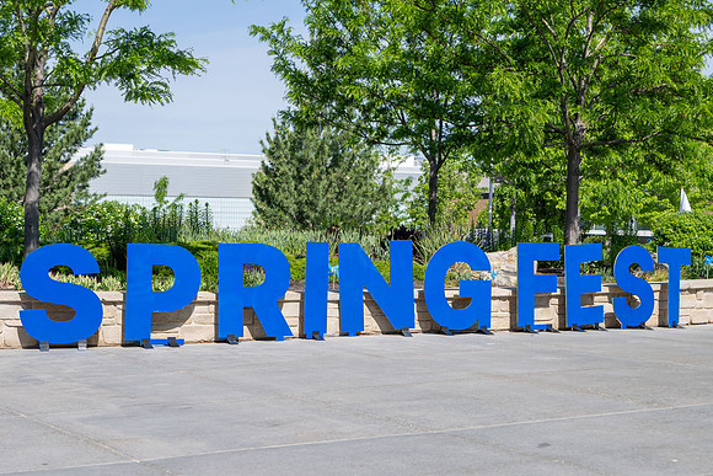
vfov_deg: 19.0
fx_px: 1419
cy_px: 238
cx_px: 356
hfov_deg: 28.2
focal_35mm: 72
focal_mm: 70
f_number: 5.6
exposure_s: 1/500
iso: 100
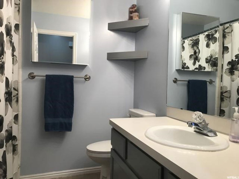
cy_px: 90
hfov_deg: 63.4
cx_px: 120
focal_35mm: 28
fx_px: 193
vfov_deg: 49.7
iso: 25
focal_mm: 3.99
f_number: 1.8
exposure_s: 1/30
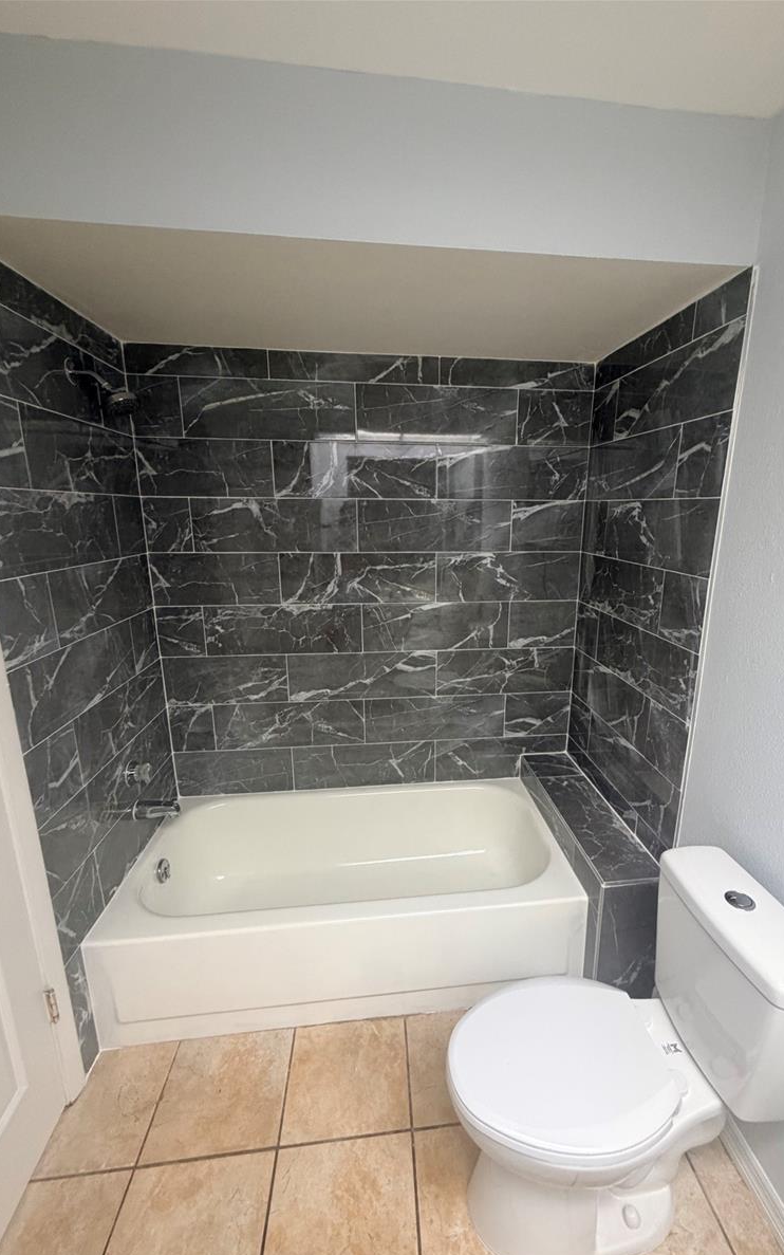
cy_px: 633
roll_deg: -1.2
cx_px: 435
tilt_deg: -12.3
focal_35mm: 15
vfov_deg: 101.5
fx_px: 513
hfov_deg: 74.5
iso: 320
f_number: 2.2
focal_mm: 2.22
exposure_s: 1/60
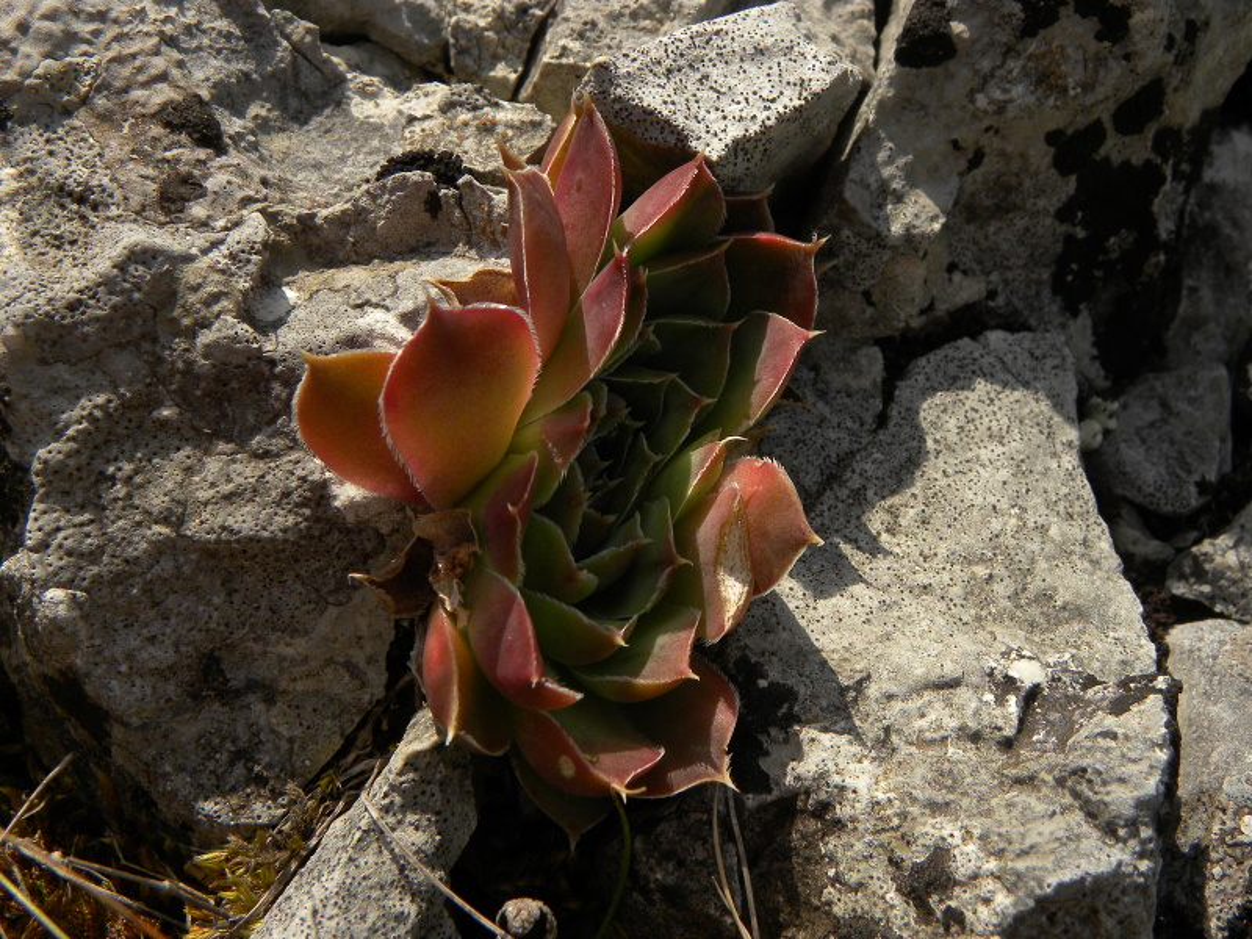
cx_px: 626
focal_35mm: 46
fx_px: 1664
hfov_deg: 41.2
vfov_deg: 31.5
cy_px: 470
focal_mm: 8.2
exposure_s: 1/640
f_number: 5
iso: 100
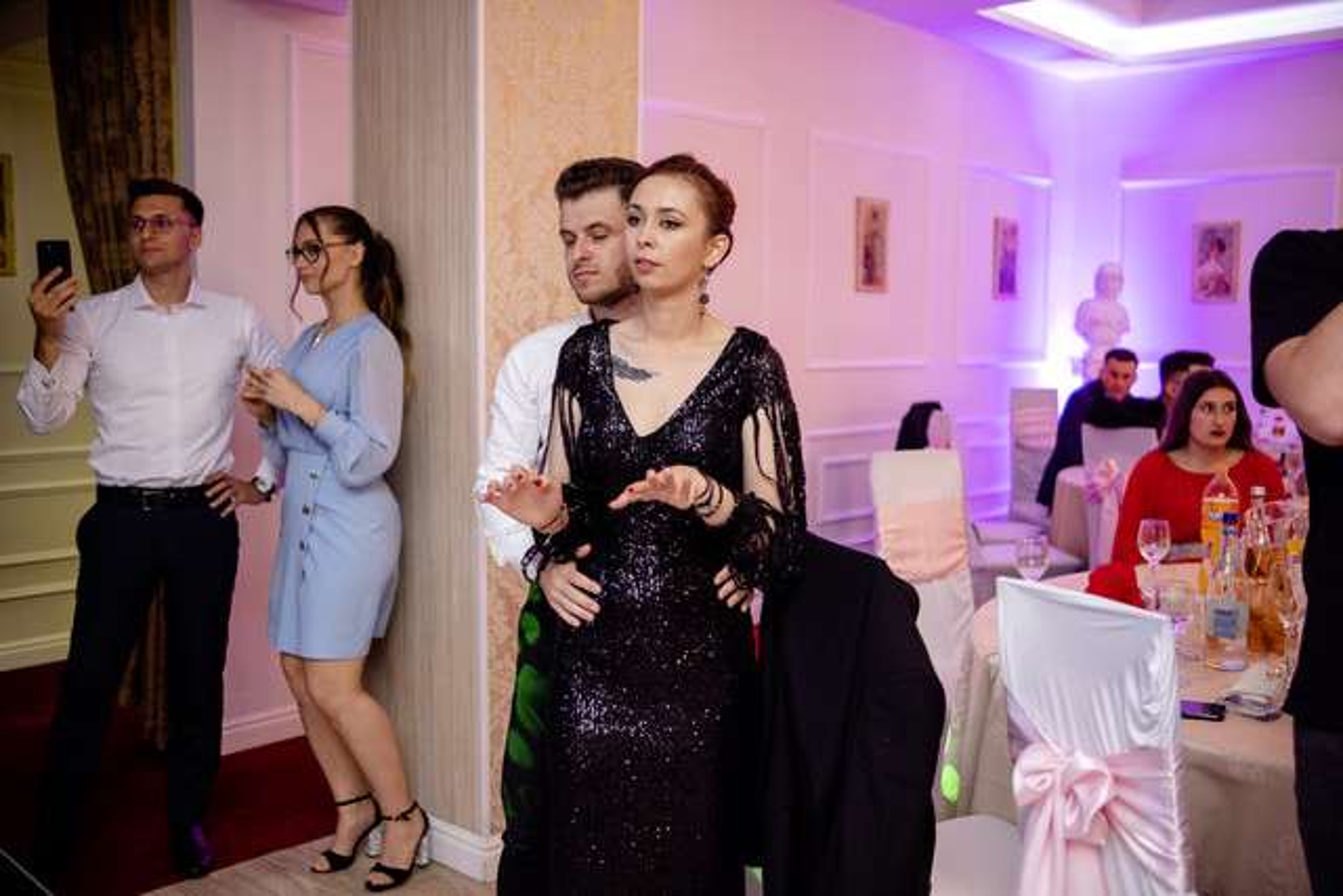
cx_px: 672
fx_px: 1306
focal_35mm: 35
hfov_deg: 54.4
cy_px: 448
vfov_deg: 37.9
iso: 800
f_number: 1.4
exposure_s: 1/200
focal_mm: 23
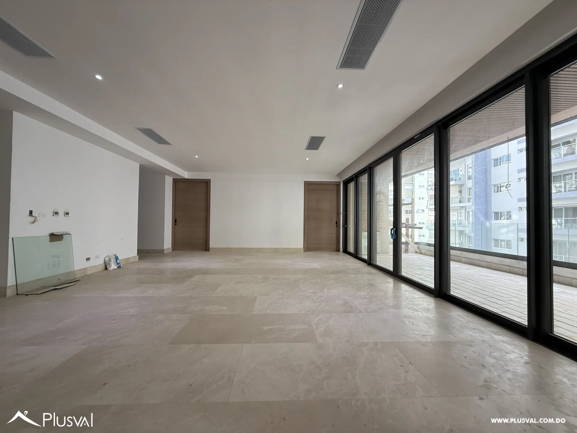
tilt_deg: -0.2
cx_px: 288
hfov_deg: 102.1
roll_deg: -0.8
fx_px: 233
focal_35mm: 14
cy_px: 216
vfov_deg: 85.7
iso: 125
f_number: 2.2
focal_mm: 2.22
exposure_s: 1/99
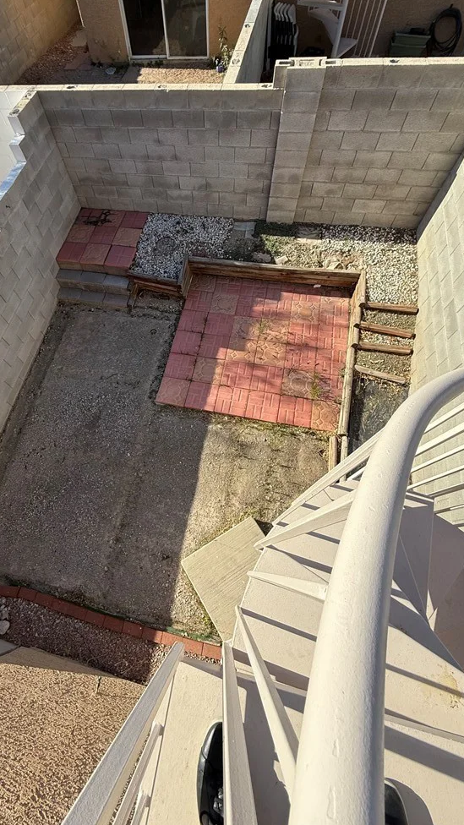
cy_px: 396
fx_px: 350
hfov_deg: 66.4
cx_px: 183
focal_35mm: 16
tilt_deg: -62.7
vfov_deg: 99.3
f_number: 2.2
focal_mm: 2.22
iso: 50
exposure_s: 1/1017
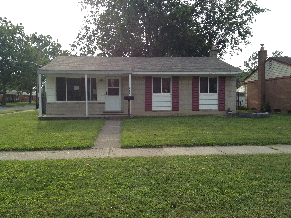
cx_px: 146
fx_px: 294
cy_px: 109
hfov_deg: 52.6
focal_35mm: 35
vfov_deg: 40.7
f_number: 2.4
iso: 50
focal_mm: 4.28
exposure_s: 1/756
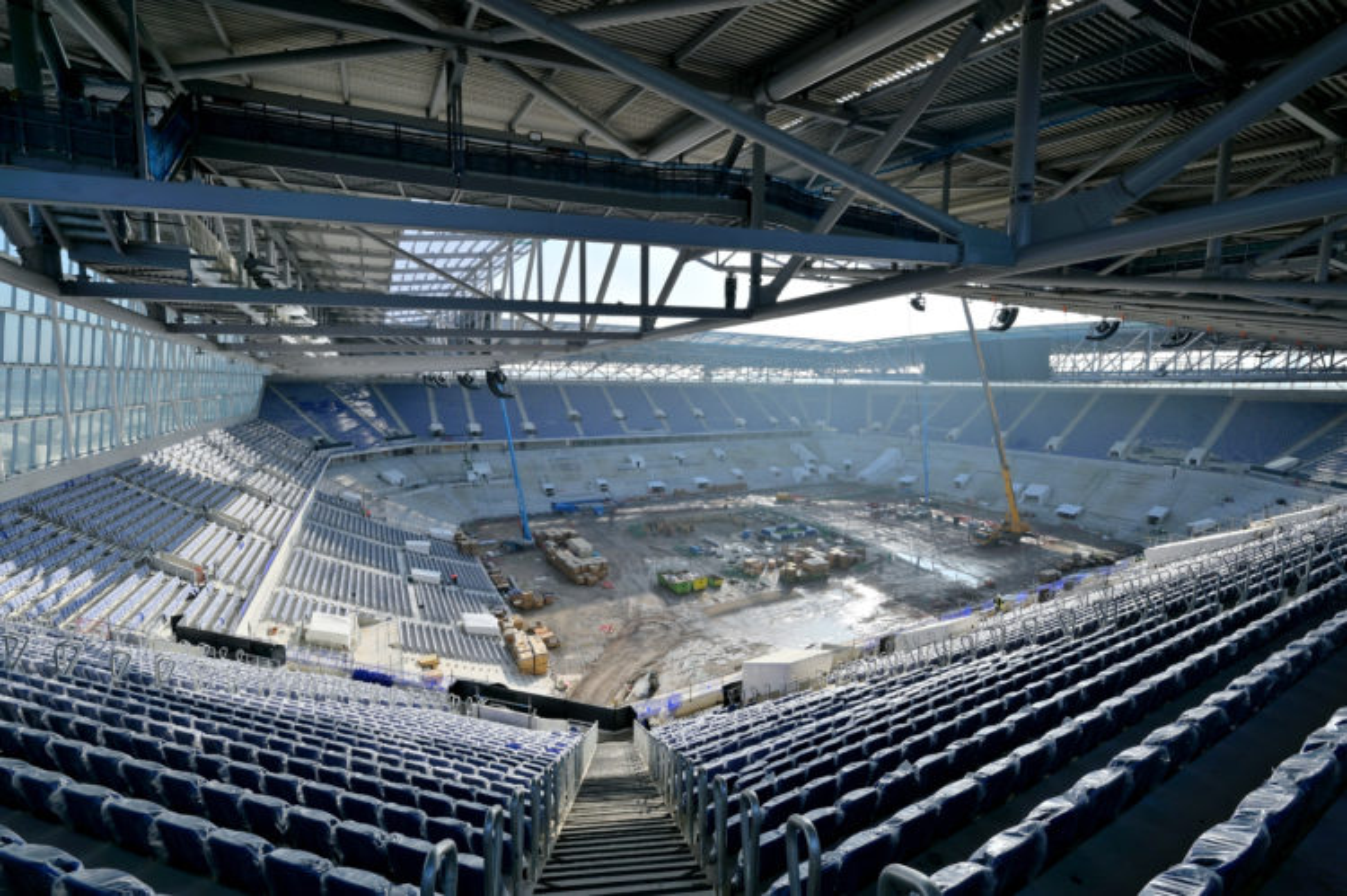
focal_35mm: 14
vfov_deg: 81.1
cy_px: 448
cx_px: 674
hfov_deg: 104.3
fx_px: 523
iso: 100
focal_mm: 14
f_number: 7.1
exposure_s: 1/640
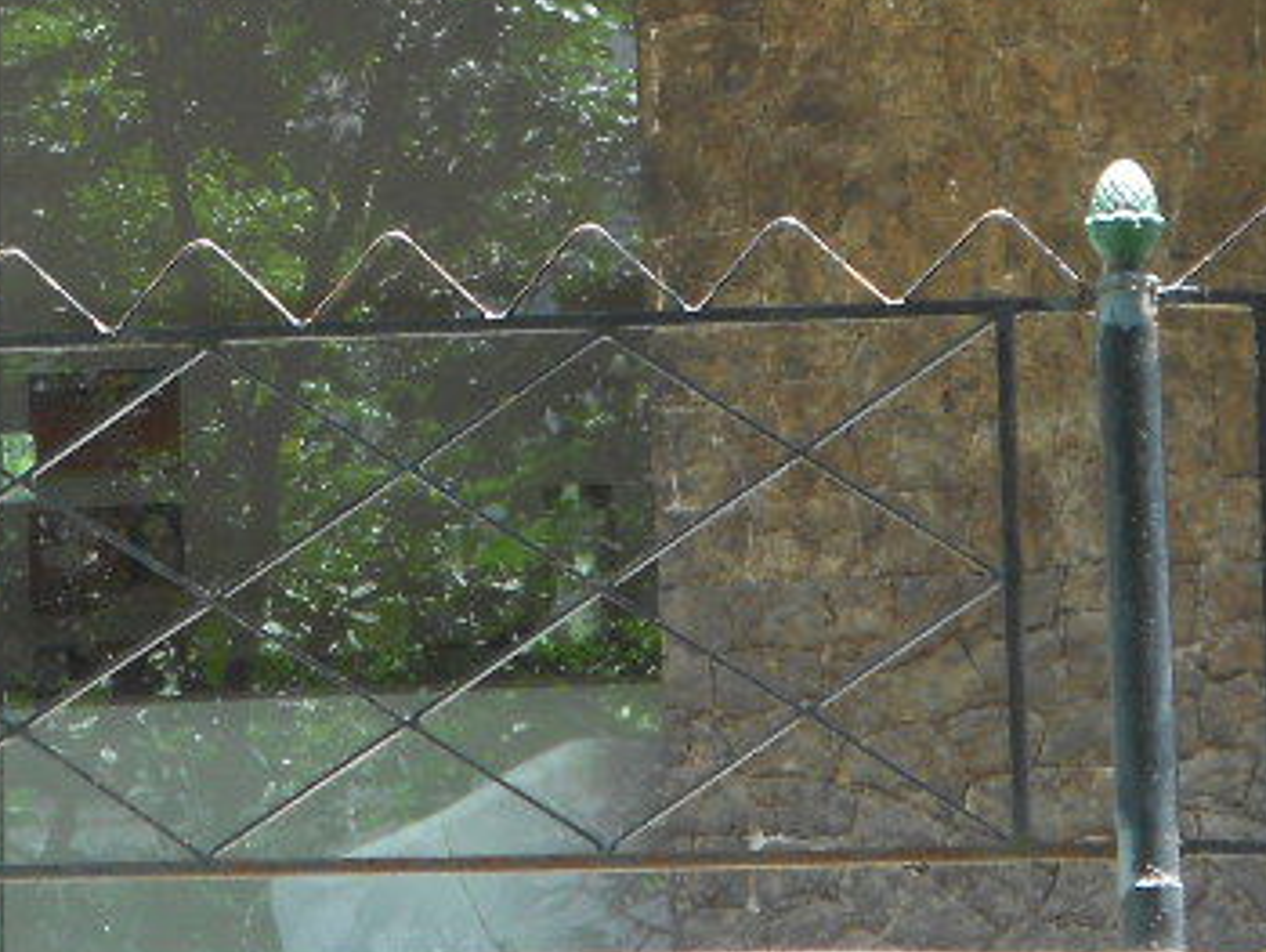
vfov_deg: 7.7
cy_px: -51
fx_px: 7063
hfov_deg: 10.2
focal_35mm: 193
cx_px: 61
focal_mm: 11.6
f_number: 5.3
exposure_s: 1/40
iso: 80
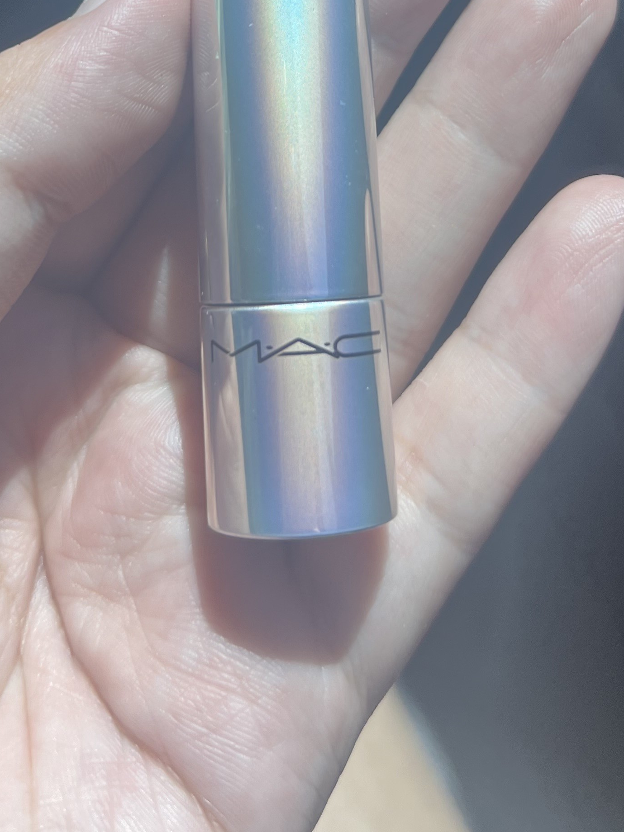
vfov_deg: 31.1
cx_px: 324
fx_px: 1370
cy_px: -19
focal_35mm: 57
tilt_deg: -45.4
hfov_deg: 25.7
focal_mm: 5.7
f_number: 1.5
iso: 40
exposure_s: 1/121
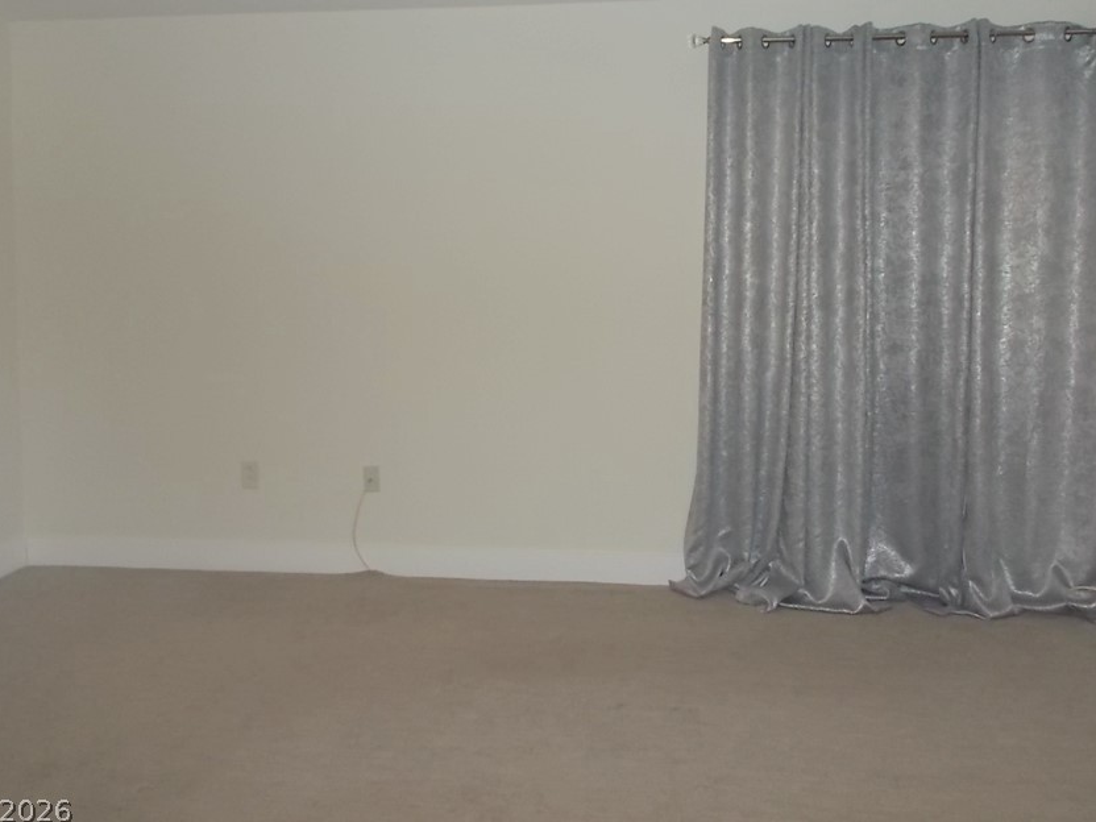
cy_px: 327
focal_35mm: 32
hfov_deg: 56.7
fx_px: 1013
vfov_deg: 43.9
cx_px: 602
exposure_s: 1/25
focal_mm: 4.6
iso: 200
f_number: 3.2
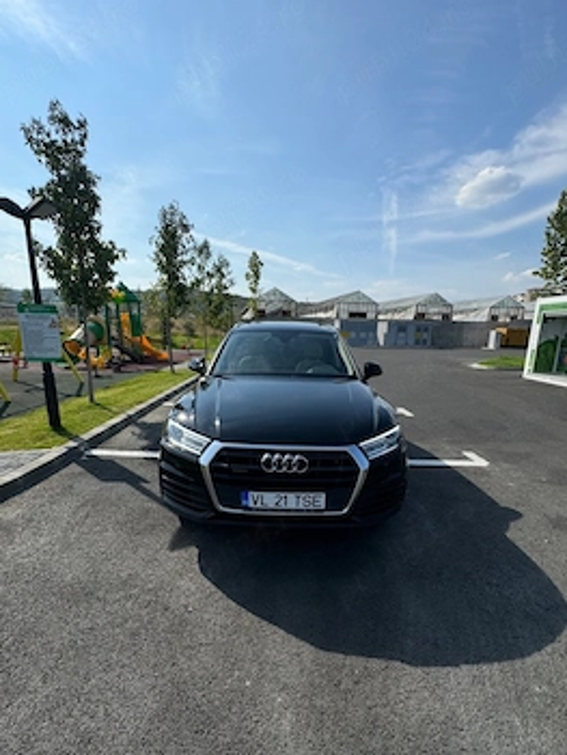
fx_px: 349
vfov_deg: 94.2
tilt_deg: -12.7
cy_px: 410
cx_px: 280
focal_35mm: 16
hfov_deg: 78.2
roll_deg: -2.2
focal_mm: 2.22
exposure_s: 1/2208
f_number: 2.2
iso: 40
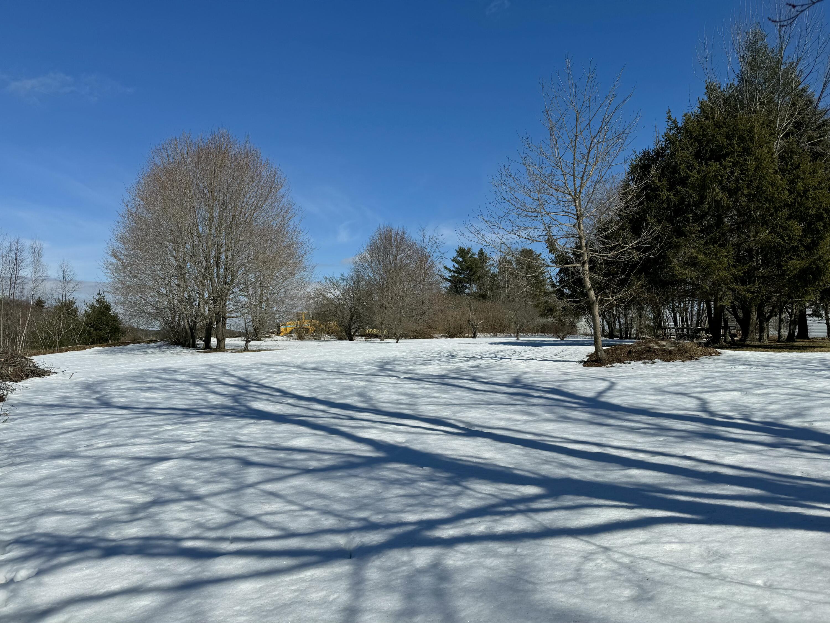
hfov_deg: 71.6
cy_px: 312
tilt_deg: +1.6
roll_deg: -1.1
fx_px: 575
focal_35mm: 24
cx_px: 415
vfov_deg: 56.8
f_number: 1.78
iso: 80
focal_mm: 6.76
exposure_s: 1/12346
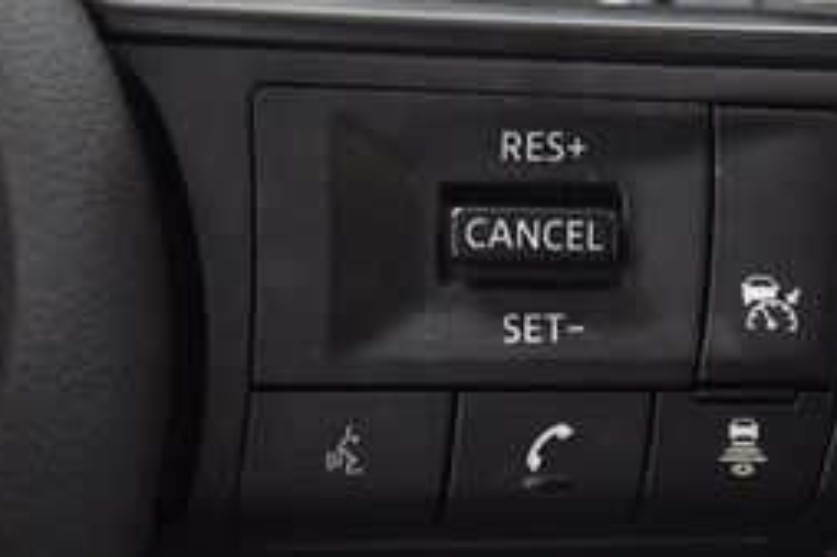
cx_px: 504
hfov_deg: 9.7
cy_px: 199
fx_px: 4926
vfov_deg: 6.5
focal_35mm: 212
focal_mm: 56
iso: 1250
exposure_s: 1/80
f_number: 4.8
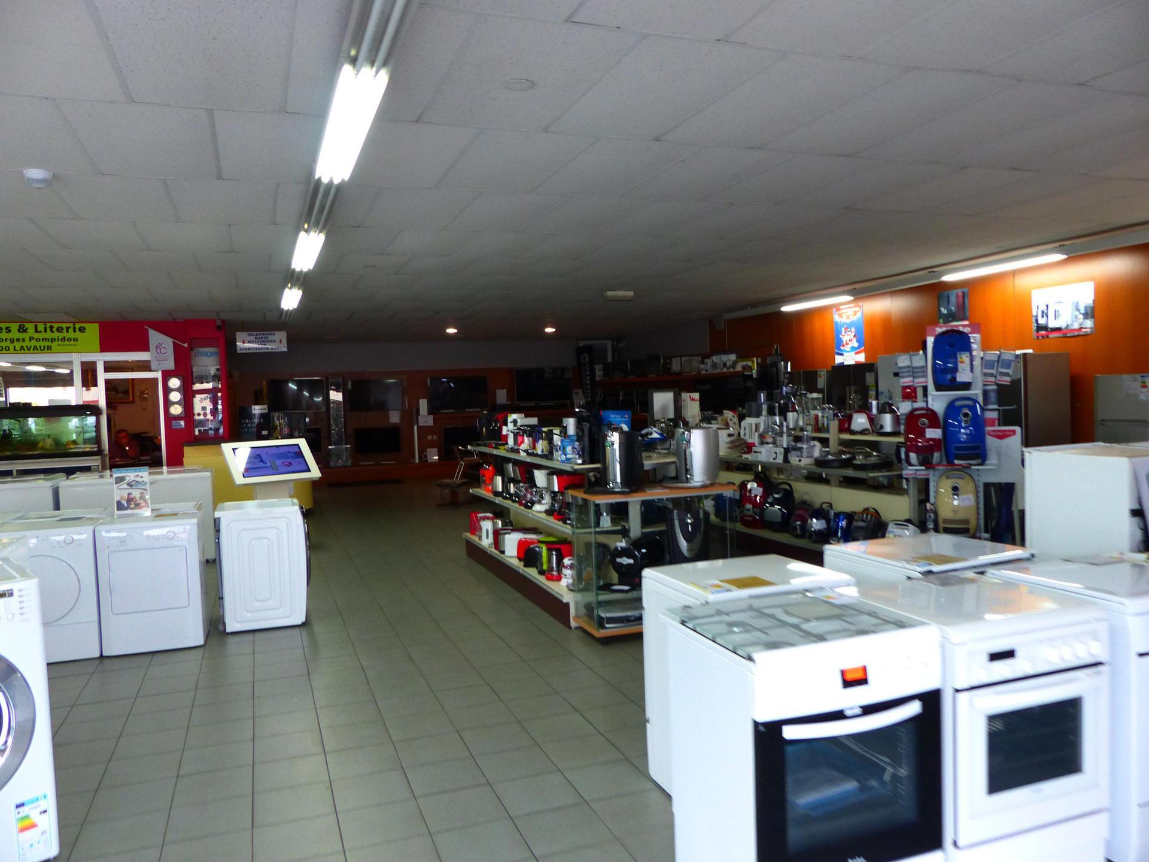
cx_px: 574
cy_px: 431
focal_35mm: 25
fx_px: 830
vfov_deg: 54.9
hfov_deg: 69.4
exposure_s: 1/60
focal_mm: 4.5
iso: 250
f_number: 2.8
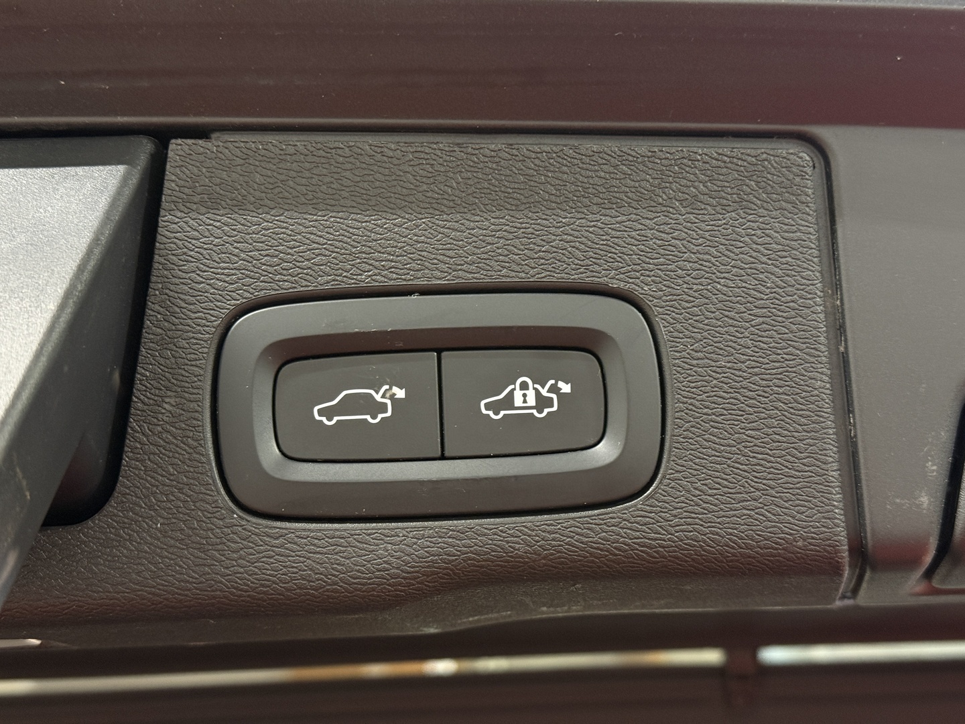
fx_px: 1338
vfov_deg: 30.3
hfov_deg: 39.7
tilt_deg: +26.3
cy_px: 362
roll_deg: +3.0
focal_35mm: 48
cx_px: 482
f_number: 1.78
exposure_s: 1/50
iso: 250
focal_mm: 6.76
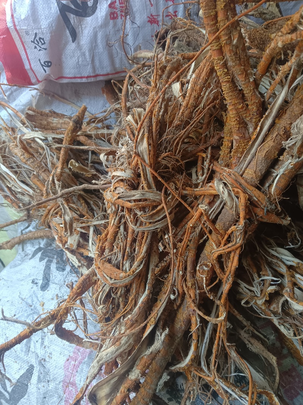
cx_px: 152
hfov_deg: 53.1
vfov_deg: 67.3
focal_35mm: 26
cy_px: 202
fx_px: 304
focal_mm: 4.05
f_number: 1.8
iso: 756
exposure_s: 1/100
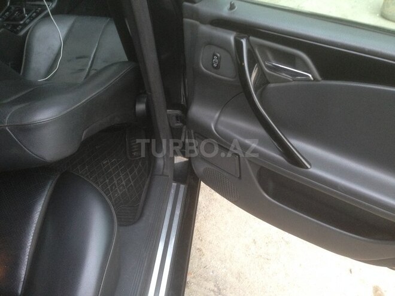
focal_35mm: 33
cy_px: 148
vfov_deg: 42.9
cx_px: 198
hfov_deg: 55.4
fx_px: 377
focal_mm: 4.12
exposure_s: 1/20
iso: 160
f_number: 2.4
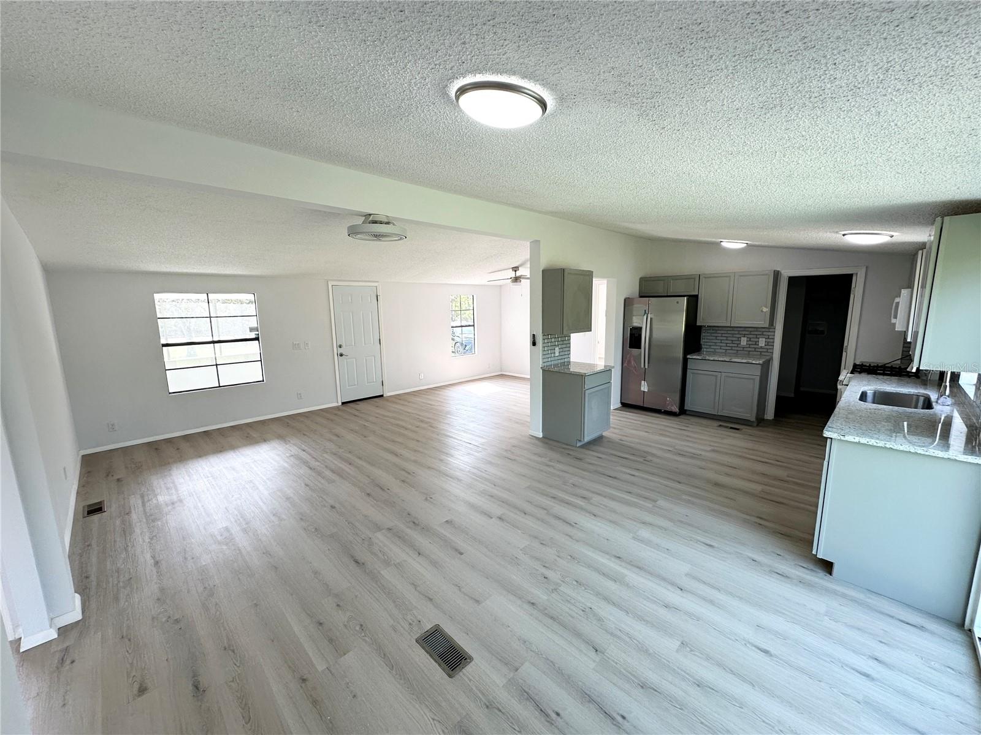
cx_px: 490
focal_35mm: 14
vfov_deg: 85.7
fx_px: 397
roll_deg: +0.9
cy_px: 368
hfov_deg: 102.1
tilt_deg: -9.1
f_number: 2.2
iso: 64
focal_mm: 2.22
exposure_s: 1/120
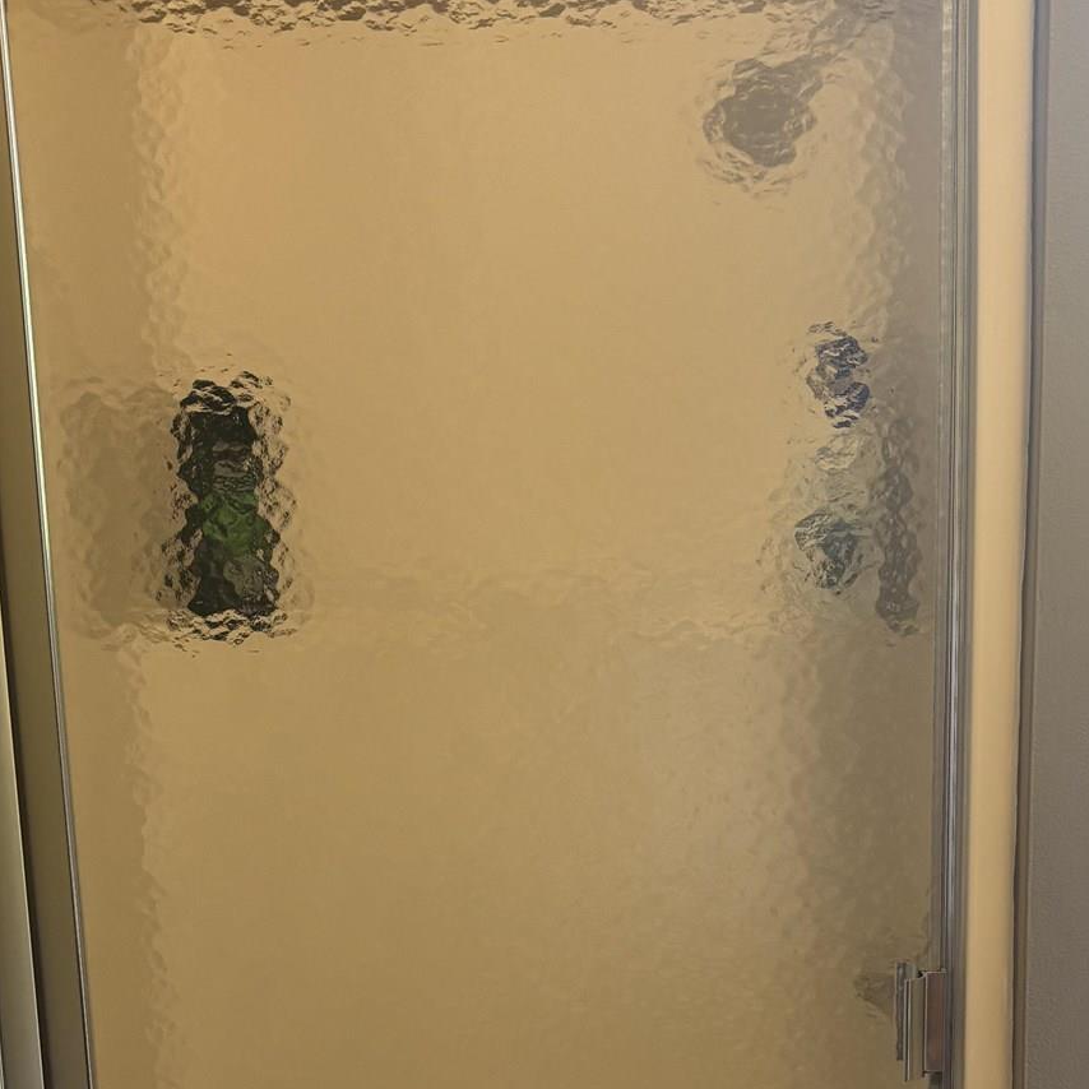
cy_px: 958
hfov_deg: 27.7
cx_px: 652
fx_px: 2207
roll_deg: +0.0
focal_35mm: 62
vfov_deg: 26.9
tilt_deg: -13.2
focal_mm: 5.96
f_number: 1.6
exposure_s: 1/60
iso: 100
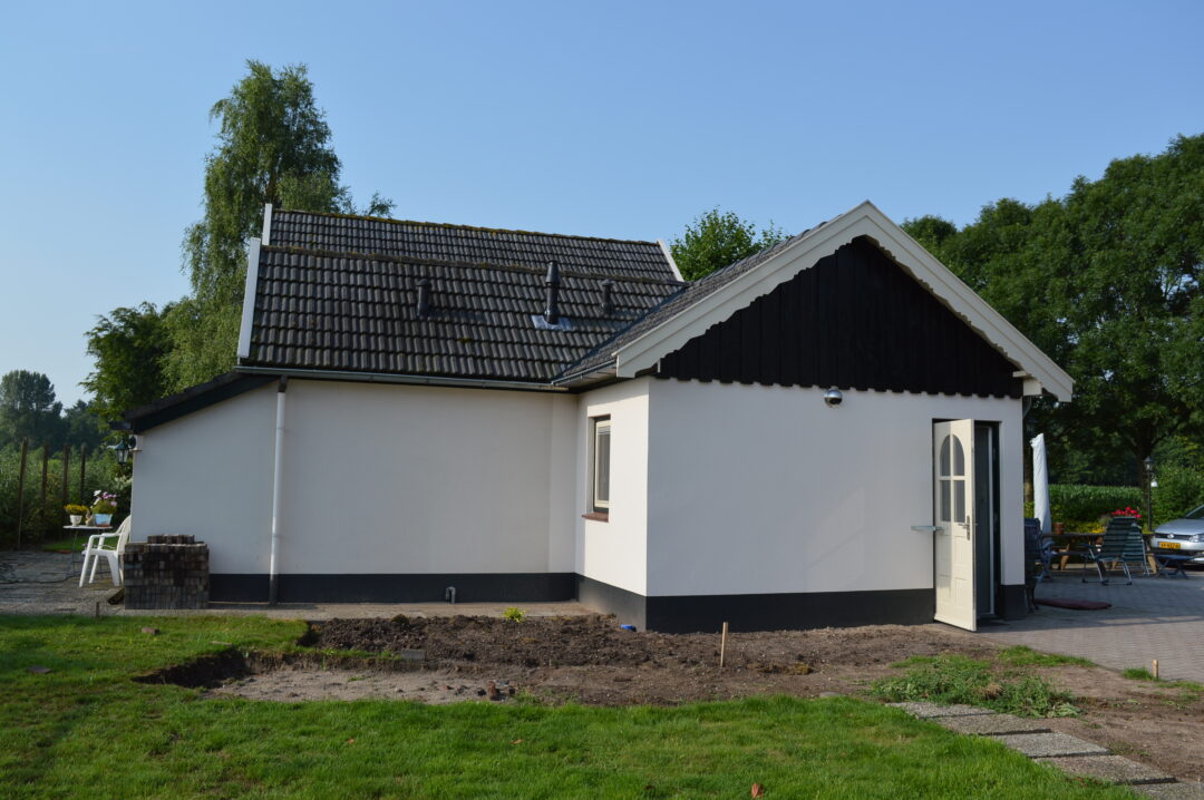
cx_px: 602
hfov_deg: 67.4
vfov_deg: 47.8
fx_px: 902
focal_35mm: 27
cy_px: 400
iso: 100
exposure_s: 1/250
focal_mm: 18
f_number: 8
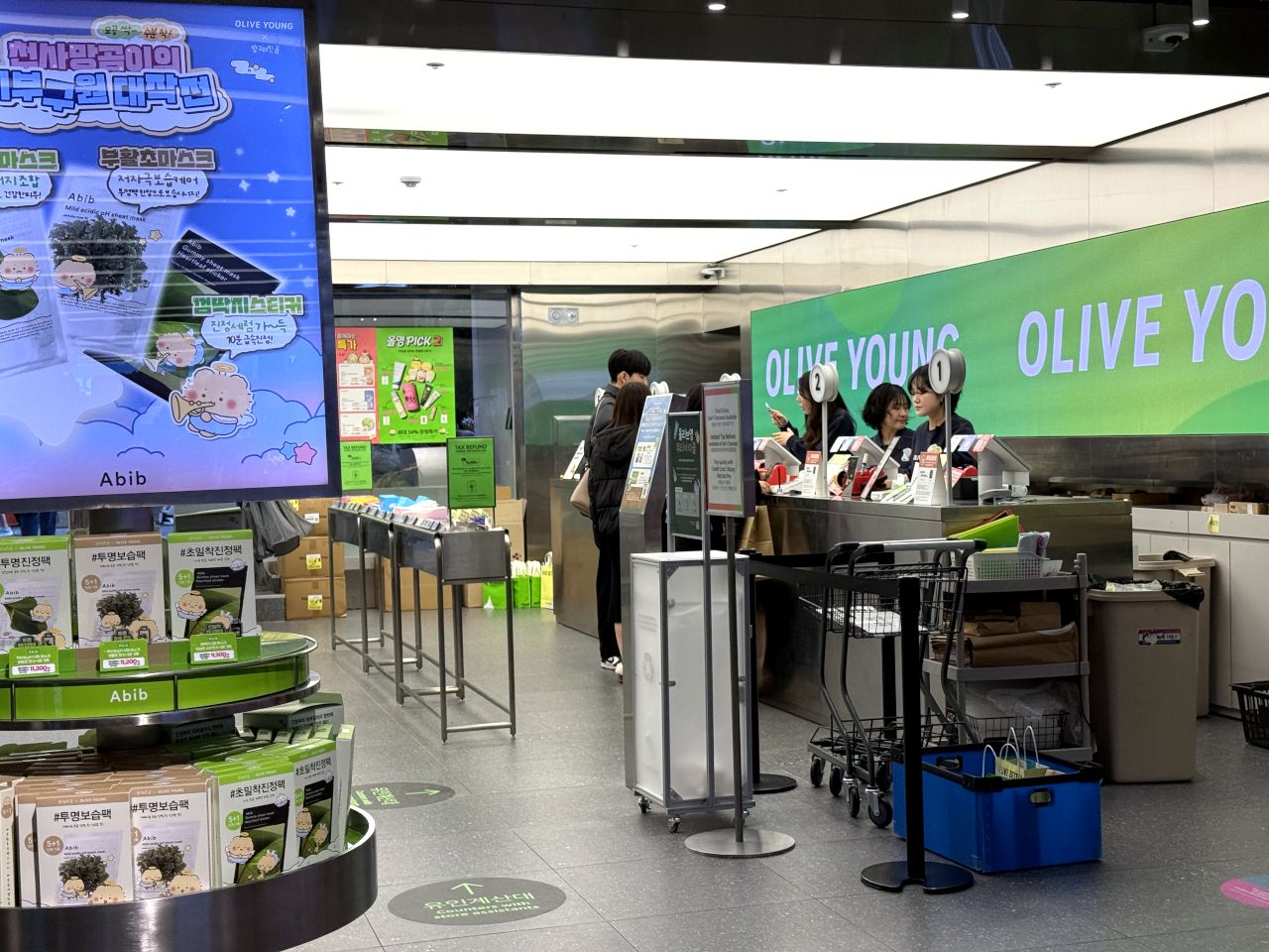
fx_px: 1760
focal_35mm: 48
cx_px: 634
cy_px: 476
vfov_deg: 30.3
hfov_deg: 39.7
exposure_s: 1/400
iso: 64
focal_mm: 6.76
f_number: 1.78
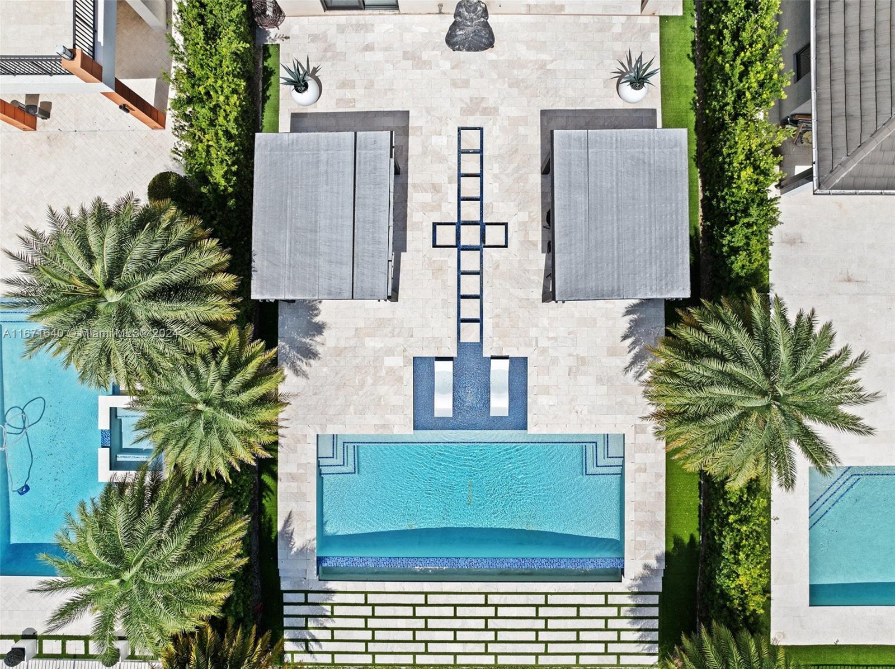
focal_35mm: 24
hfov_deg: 71.6
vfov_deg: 56.7
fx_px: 620
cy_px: 334
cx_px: 448
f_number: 2.8
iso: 100
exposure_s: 1/3200
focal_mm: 12.29
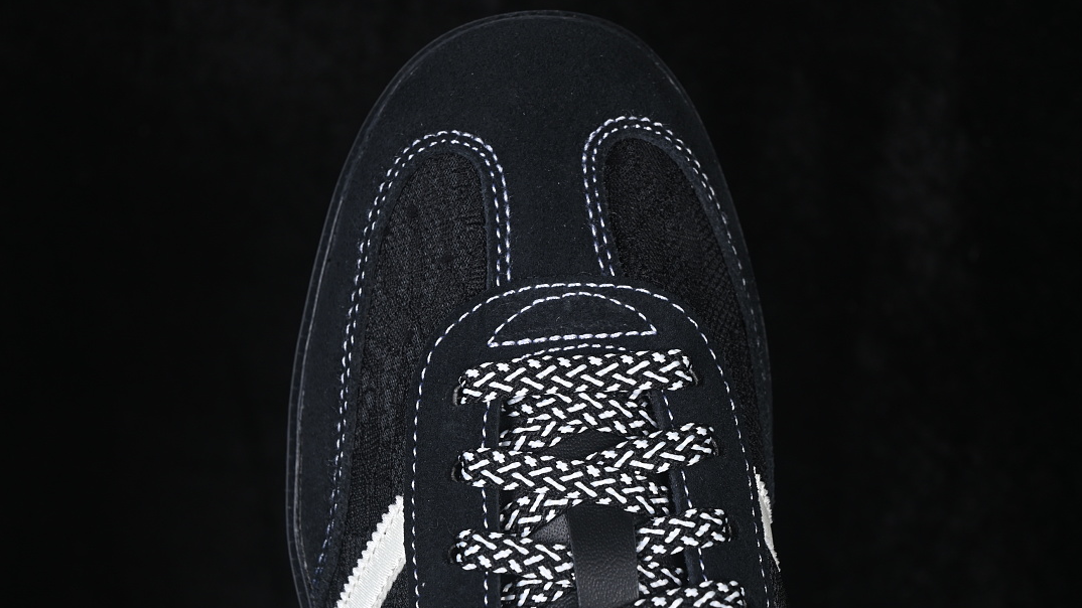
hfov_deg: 26.9
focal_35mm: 79
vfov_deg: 15.3
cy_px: 340
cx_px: 543
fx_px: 2266
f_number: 6.3
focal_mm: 50
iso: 160
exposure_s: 1/60
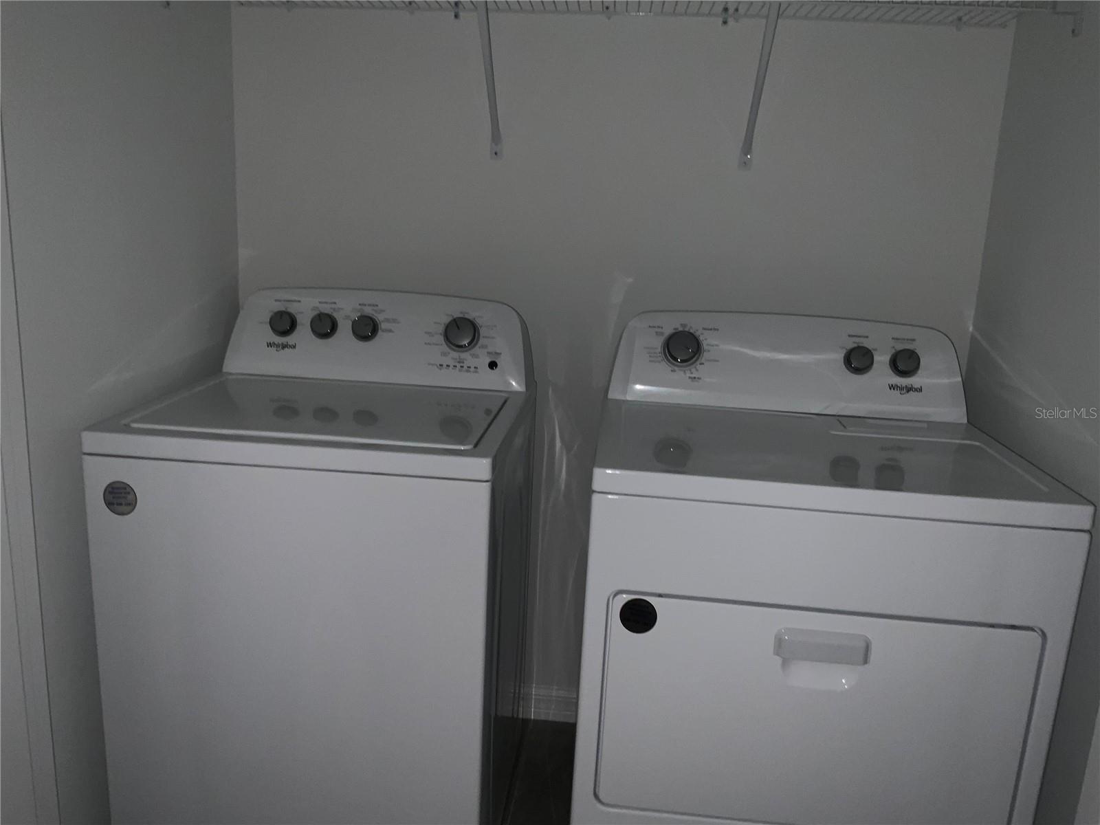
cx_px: 550
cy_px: 412
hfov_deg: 61.7
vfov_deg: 48.2
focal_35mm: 29
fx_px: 922
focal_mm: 3
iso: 50
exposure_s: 1/34
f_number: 1.8
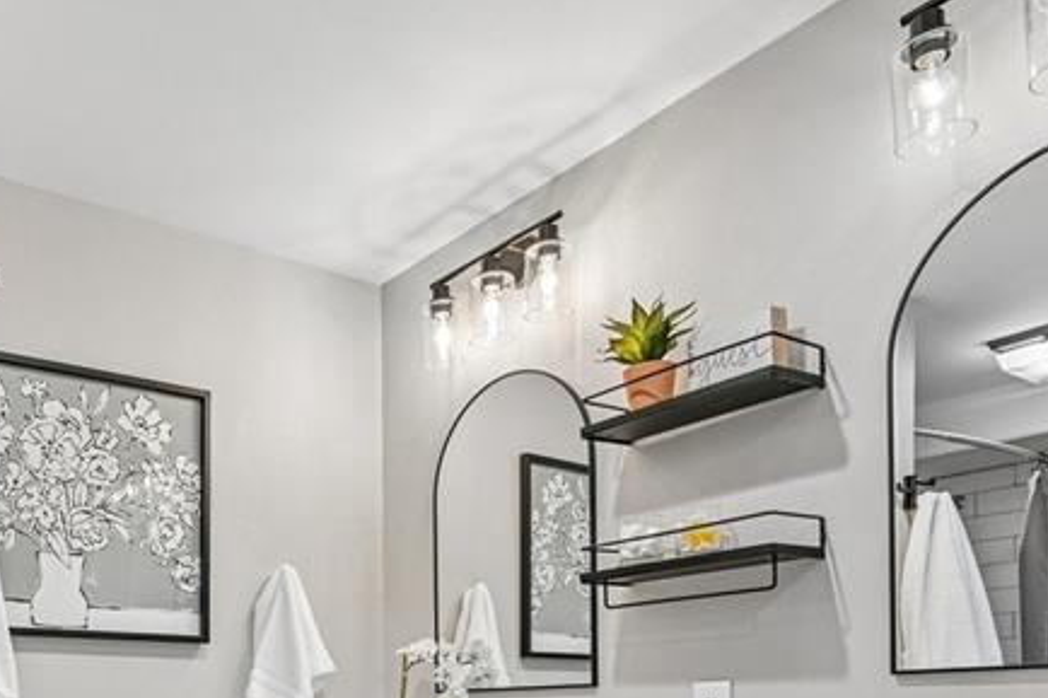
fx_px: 960
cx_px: 237
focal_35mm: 33
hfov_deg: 54.0
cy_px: 700
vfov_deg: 36.0
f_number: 9
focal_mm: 14
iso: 400
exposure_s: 1/13
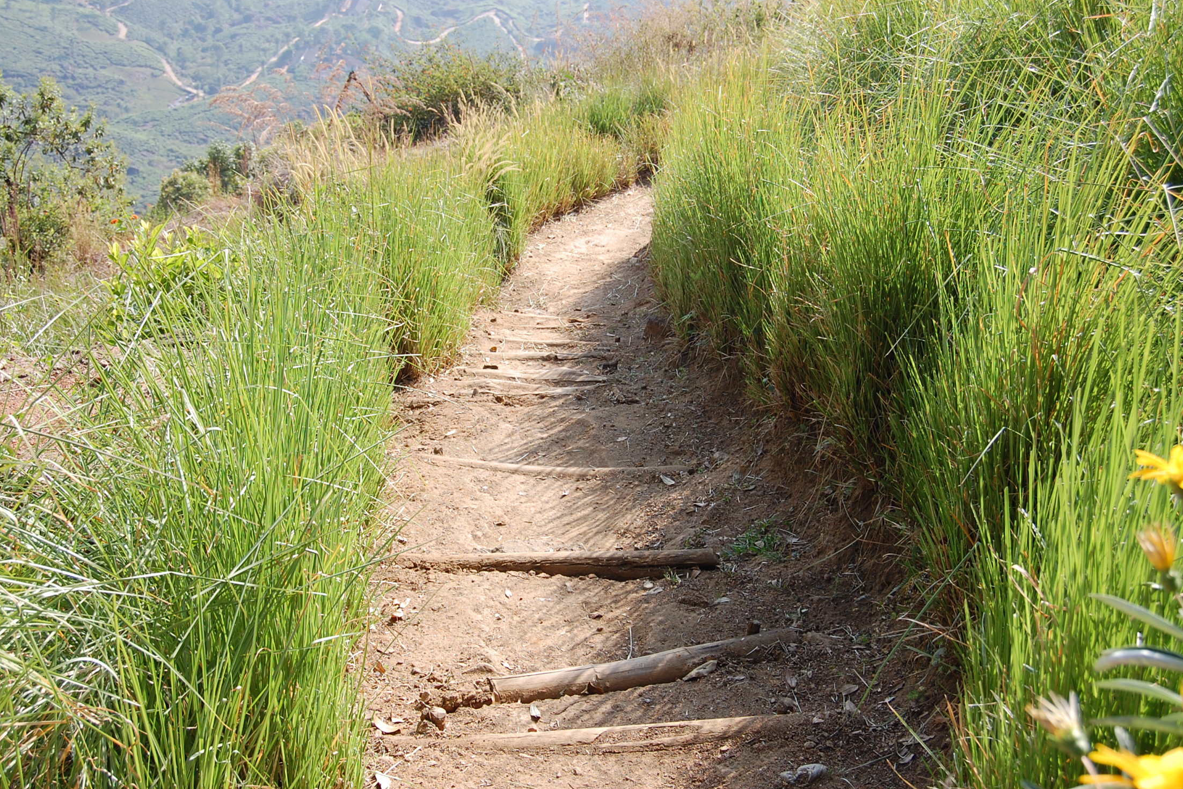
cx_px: 584
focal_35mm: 48
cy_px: 394
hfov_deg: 41.5
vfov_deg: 28.4
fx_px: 1561
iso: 200
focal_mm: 31
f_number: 6.3
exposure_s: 1/160
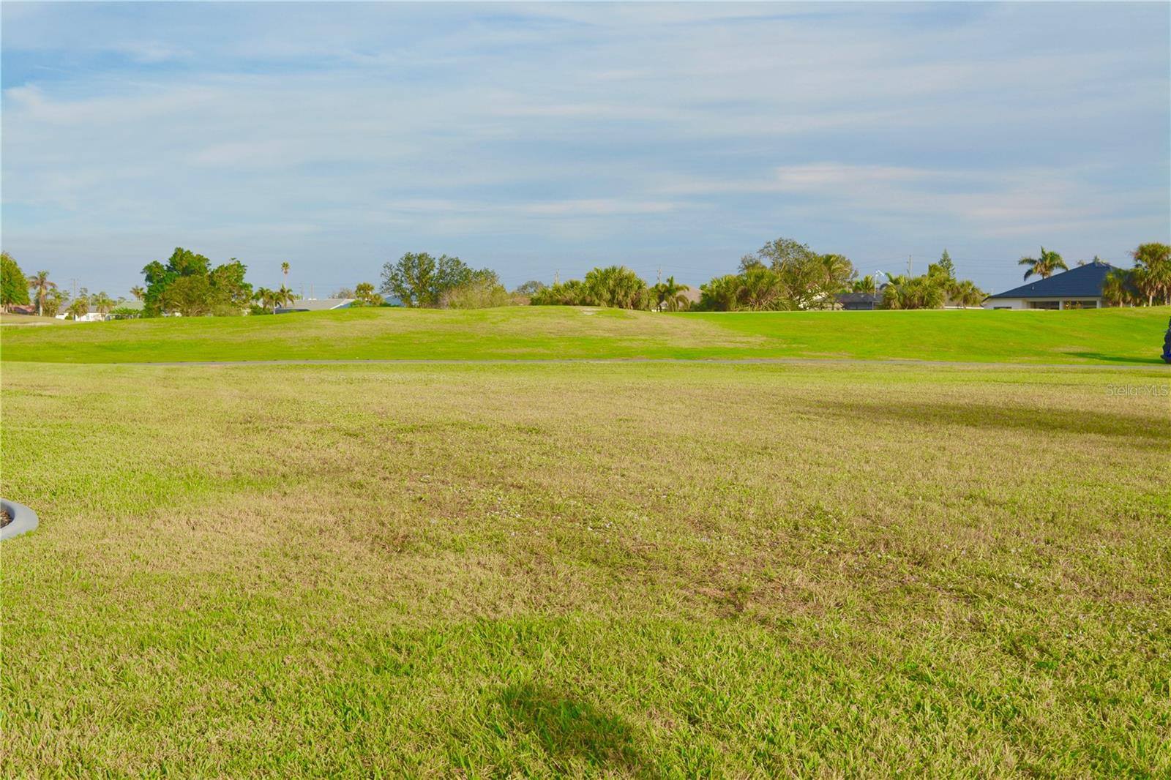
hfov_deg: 41.1
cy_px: 390
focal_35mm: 48
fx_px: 1561
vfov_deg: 28.1
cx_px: 586
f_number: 8
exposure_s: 1/250
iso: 110
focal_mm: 32
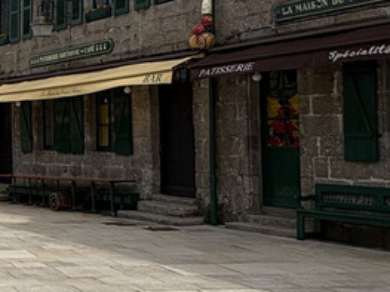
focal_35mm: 64
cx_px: -181
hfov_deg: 24.3
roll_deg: +0.6
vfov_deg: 22.8
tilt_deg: +2.9
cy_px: 105
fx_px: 721
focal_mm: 2.22
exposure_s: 1/2674
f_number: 2.2
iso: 50
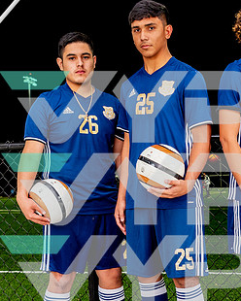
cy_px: 189
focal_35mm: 72
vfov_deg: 26.3
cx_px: 179
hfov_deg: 21.1
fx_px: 642
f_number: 5
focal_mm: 34
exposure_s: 1/125
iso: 160
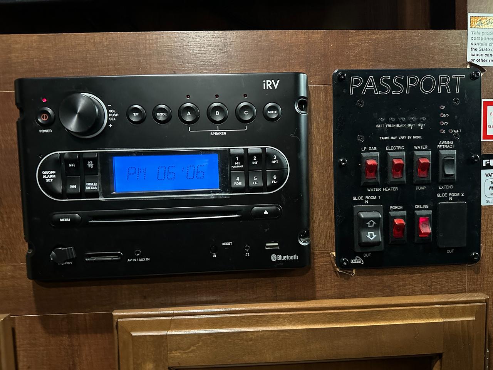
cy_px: 185
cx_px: 246
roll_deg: +2.2
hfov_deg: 71.6
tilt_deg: -3.7
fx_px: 342
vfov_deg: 56.8
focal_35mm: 24
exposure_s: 1/30
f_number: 1.78
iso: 1250
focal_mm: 6.86
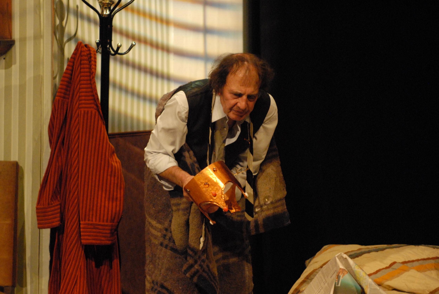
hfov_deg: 6.9
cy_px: 147
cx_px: 220
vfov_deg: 4.6
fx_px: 3662
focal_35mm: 300
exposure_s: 1/125
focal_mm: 200
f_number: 2.8
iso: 1600
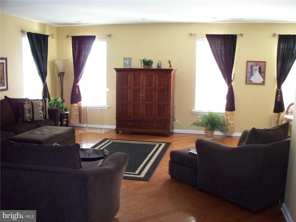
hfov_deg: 51.4
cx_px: 148
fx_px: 308
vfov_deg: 39.7
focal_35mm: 36
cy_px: 111
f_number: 2.8
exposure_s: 1/60
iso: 320
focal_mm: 7.54
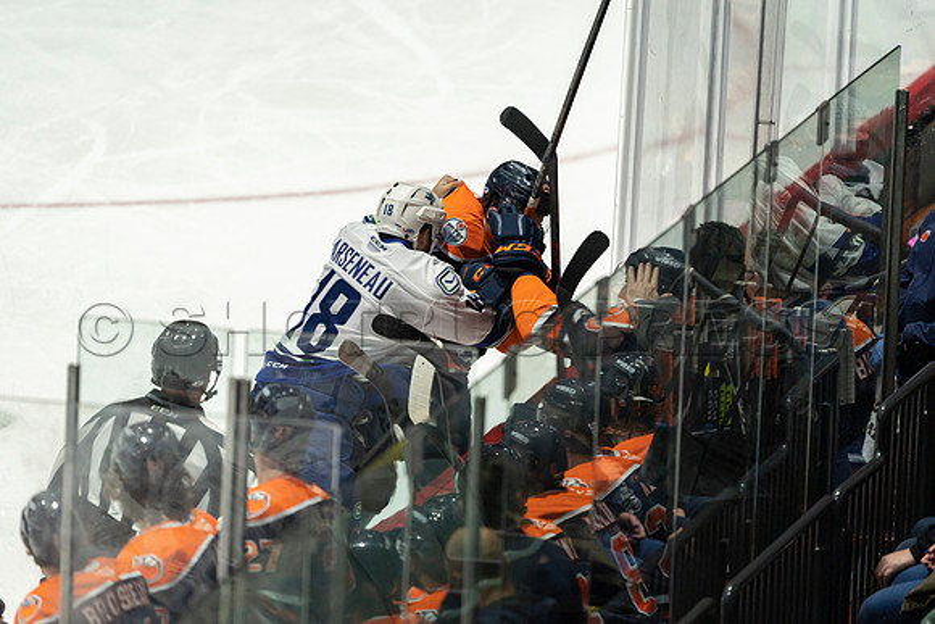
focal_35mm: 600
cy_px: 312
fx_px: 15586
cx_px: 468
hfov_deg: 3.4
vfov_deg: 2.3
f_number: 4.5
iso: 1600
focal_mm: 600
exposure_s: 1/640
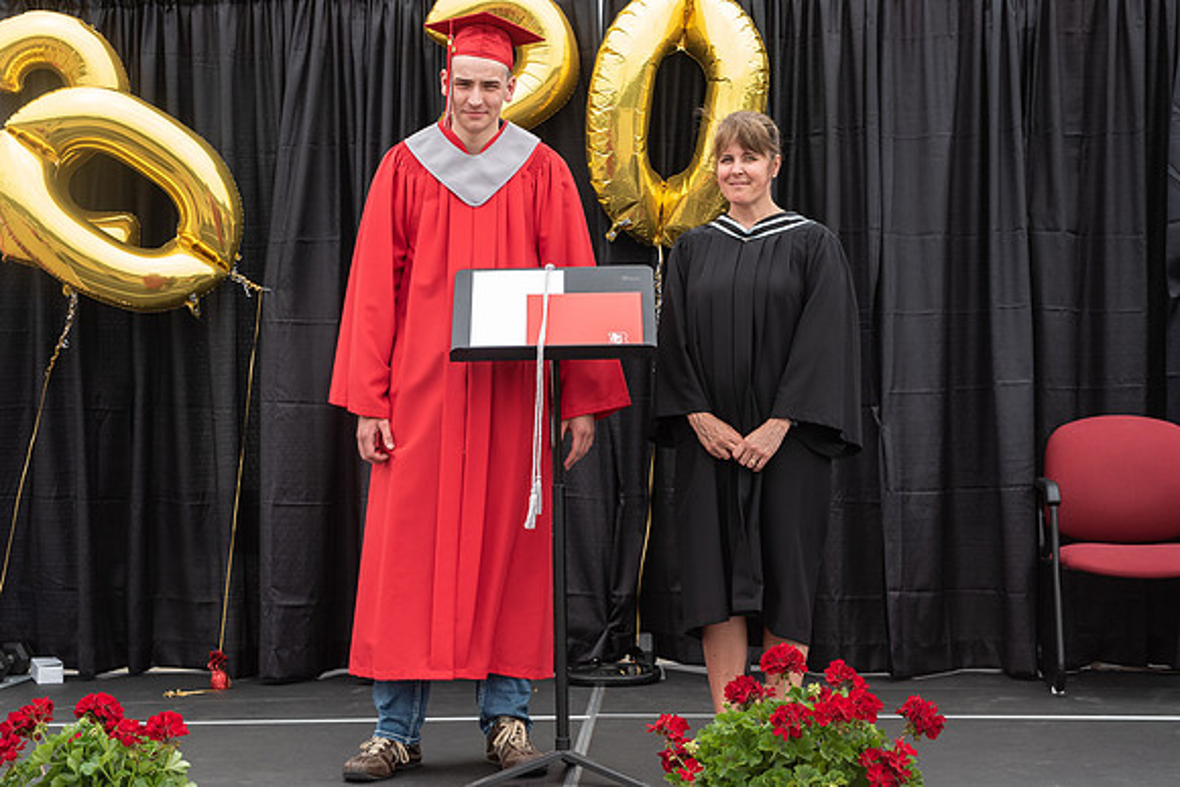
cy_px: 363
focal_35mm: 68
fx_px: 2224
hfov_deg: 29.7
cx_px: 544
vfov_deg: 20.1
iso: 500
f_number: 5.6
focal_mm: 52
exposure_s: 1/500
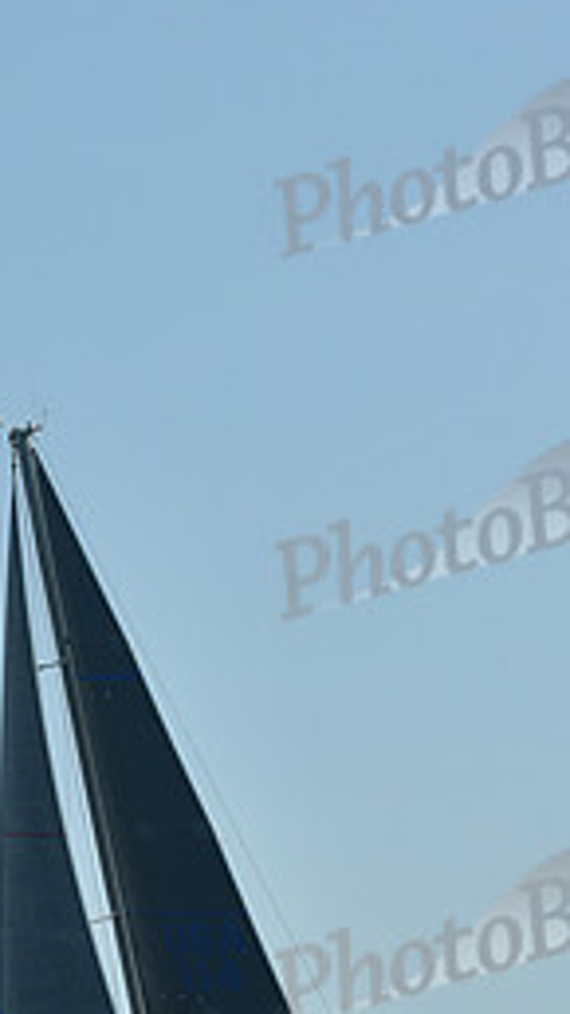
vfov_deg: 9.1
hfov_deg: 5.1
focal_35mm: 236
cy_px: 778
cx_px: 73
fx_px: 6345
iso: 320
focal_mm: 100
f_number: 6.3
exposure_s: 1/640
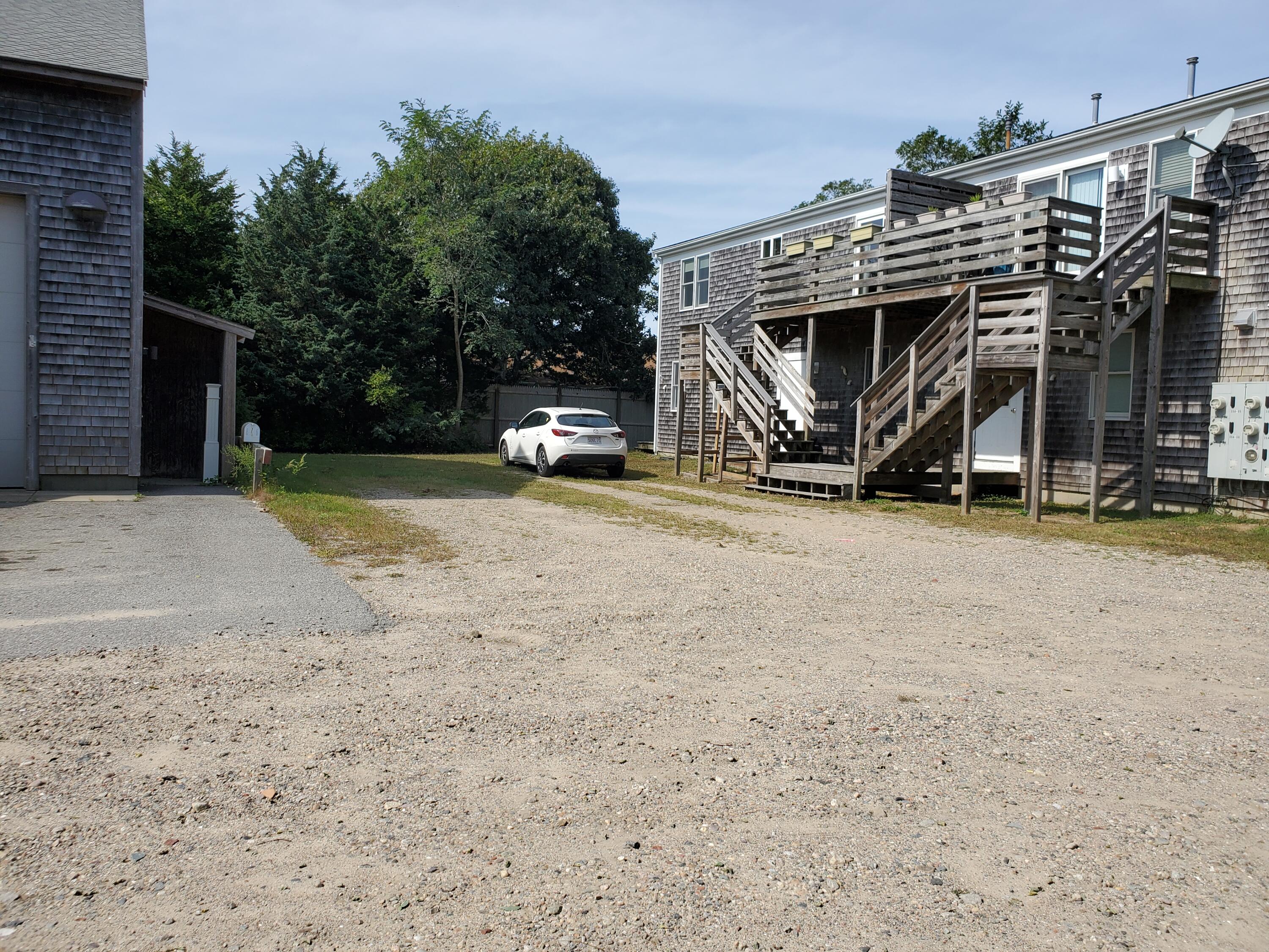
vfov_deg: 53.1
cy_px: 476
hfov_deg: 67.3
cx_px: 634
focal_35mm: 26
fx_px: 953
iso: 50
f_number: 2.4
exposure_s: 1/1457
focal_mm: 4.3
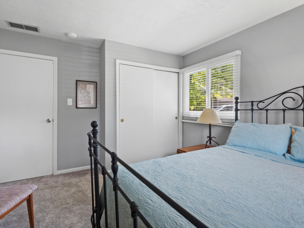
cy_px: 110
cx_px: 142
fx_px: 149
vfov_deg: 74.7
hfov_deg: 90.9
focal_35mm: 17
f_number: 9
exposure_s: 1/15
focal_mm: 15
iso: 6400
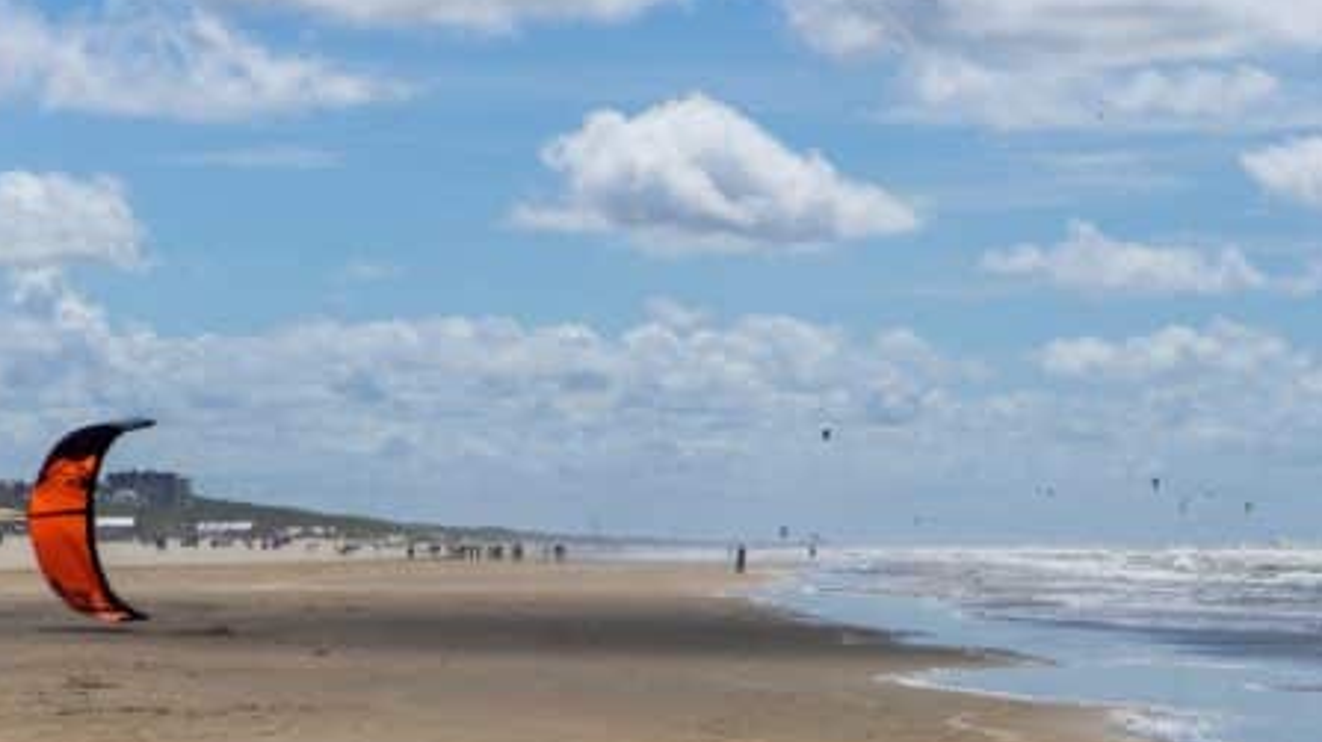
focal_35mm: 135
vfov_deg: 9.0
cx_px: 772
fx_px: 4730
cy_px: 408
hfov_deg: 15.9
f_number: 5.6
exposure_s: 1/2000
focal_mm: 50
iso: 100
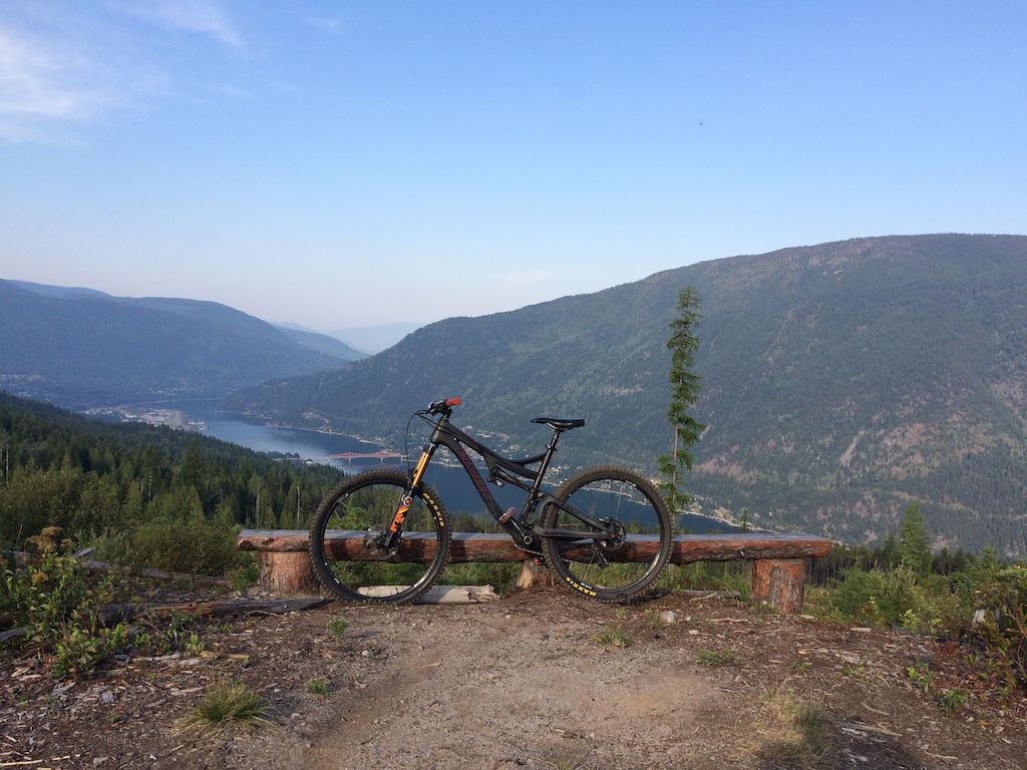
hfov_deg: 61.7
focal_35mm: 29
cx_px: 514
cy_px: 385
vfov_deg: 48.2
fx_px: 860
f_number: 2.2
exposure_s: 1/977
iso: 32
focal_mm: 4.15
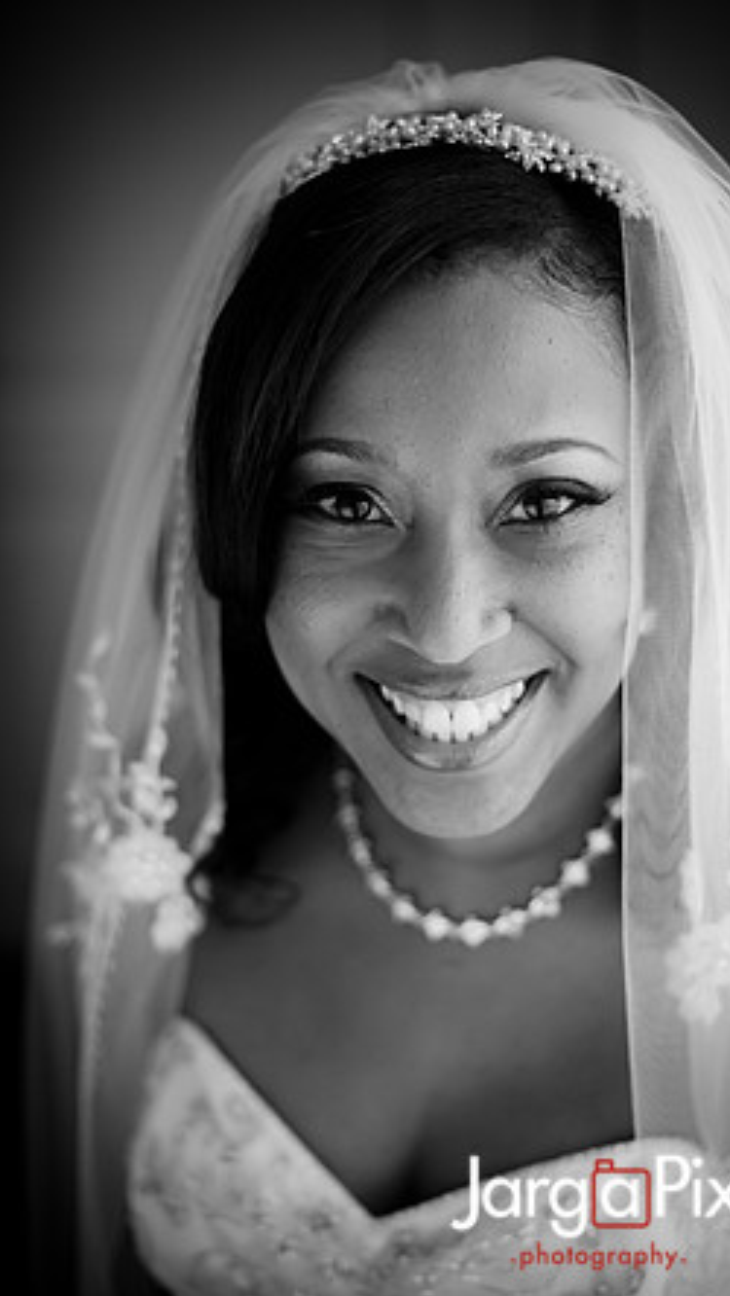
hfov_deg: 22.6
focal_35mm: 53
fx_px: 1822
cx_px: 407
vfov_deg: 39.2
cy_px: 654
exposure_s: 1/125
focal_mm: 50
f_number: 2
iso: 1600
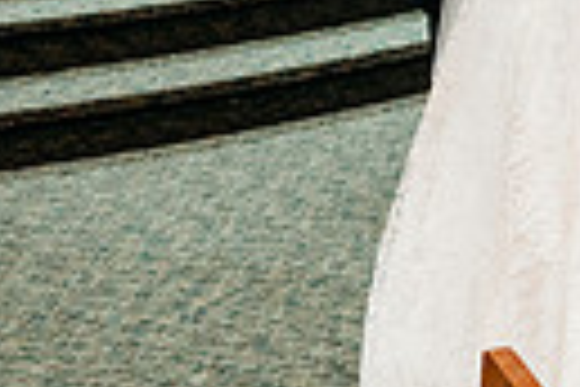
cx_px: 468
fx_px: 1740
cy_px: -182
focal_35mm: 108
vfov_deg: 12.1
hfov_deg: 18.7
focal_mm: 24
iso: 2000
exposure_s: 1/125
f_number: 1.8
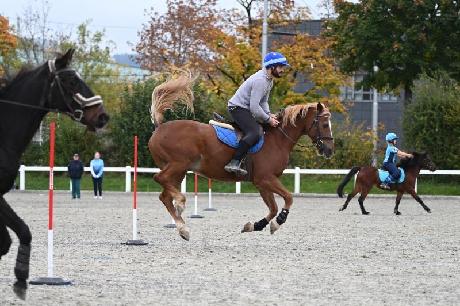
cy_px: 153
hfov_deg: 14.2
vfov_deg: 9.4
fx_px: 1851
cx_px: 230
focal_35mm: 145
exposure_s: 1/800
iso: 1250
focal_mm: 145
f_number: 4.8
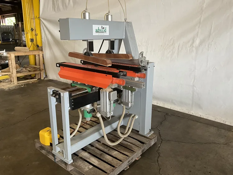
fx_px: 195
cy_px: 88
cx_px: 116
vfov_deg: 48.3
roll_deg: -1.0
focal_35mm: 29
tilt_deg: -16.6
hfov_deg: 61.6
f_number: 1.8
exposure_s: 1/60
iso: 80
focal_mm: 3
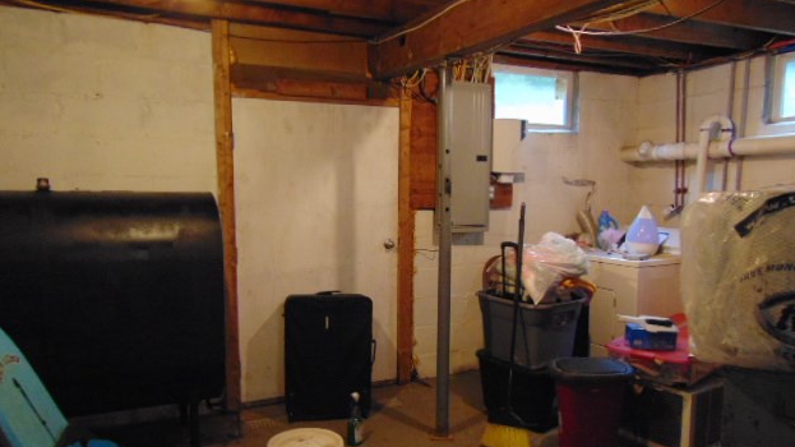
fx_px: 590
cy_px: 262
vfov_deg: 41.3
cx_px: 406
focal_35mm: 28
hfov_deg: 67.9
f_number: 3
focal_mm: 4.5
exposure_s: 1/13
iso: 400
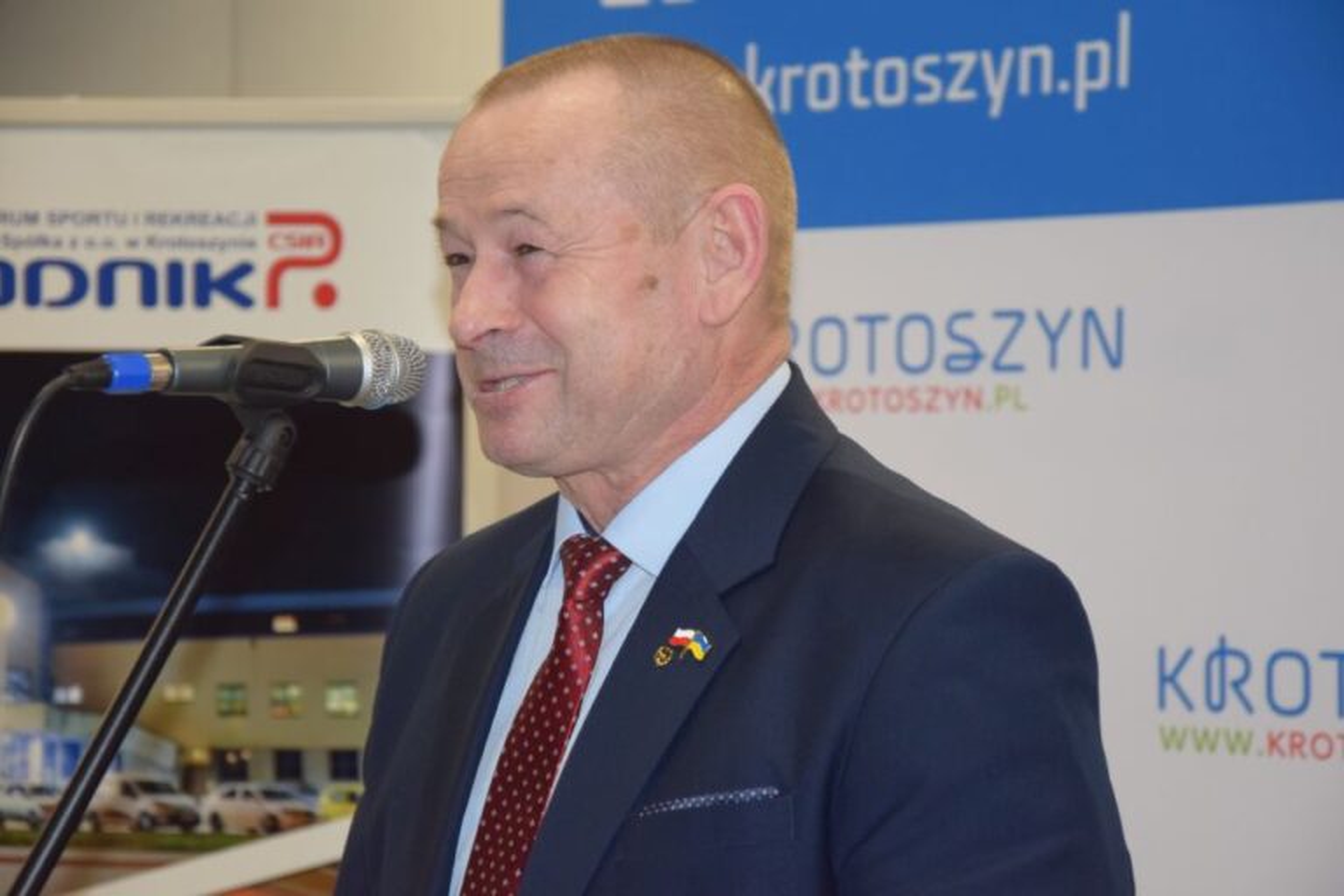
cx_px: 672
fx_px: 4480
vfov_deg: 11.4
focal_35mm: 120
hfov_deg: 17.1
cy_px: 448
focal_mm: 80
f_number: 5.3
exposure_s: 1/60
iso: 1250
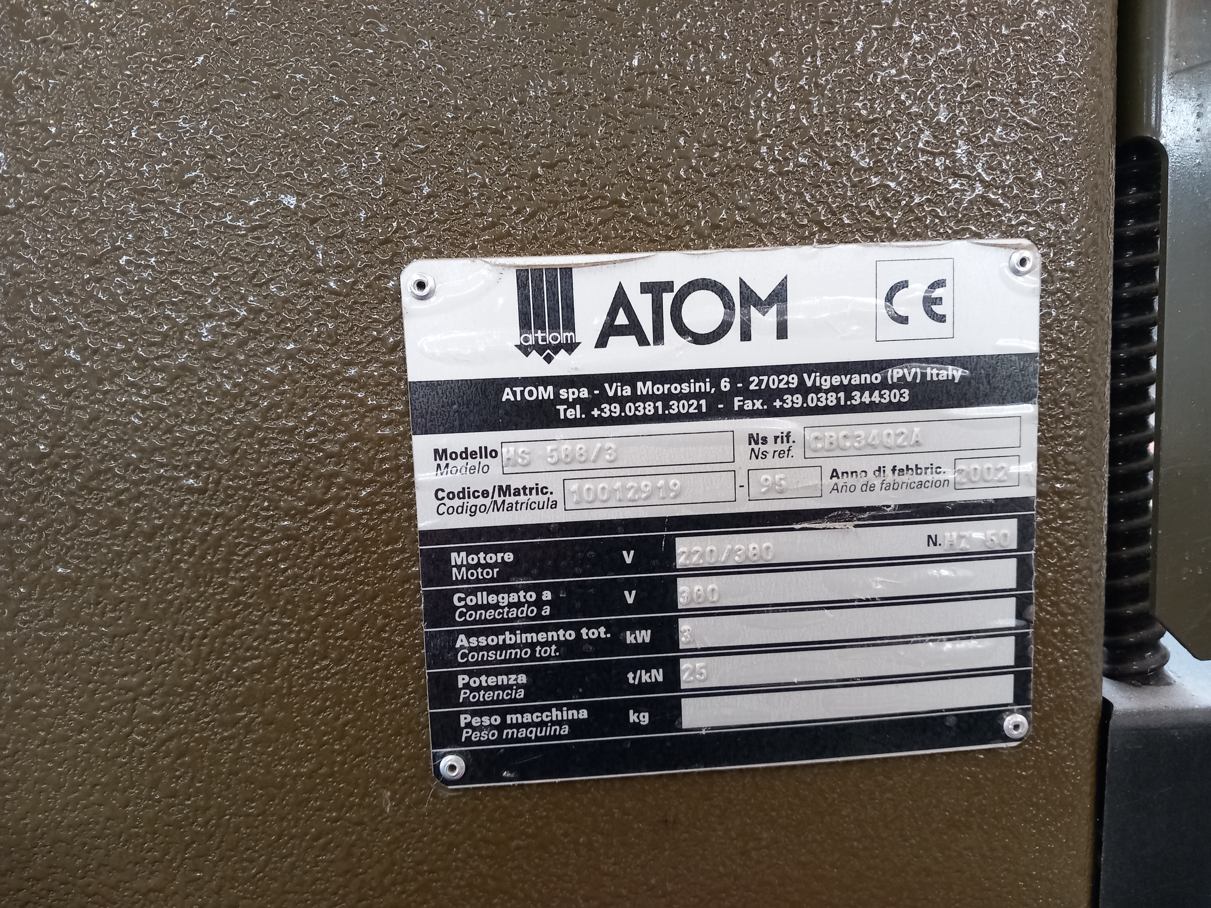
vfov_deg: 51.4
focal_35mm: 27
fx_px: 945
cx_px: 606
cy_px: 454
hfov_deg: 65.3
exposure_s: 1/50
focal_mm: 4
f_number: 1.8
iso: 250
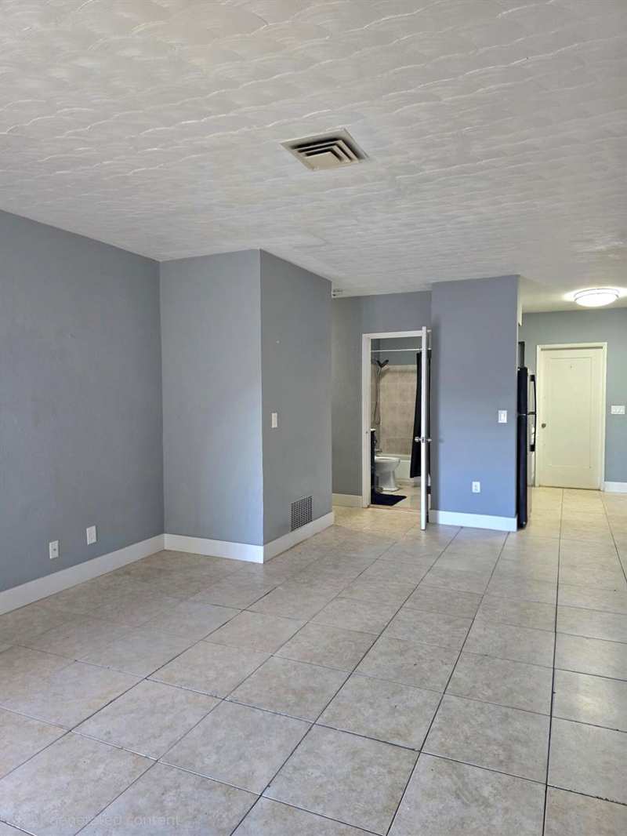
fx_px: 555
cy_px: 418
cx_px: 314
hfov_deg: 58.9
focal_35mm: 23
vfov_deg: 73.9
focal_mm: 6.3
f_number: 1.7
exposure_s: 1/120
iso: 400
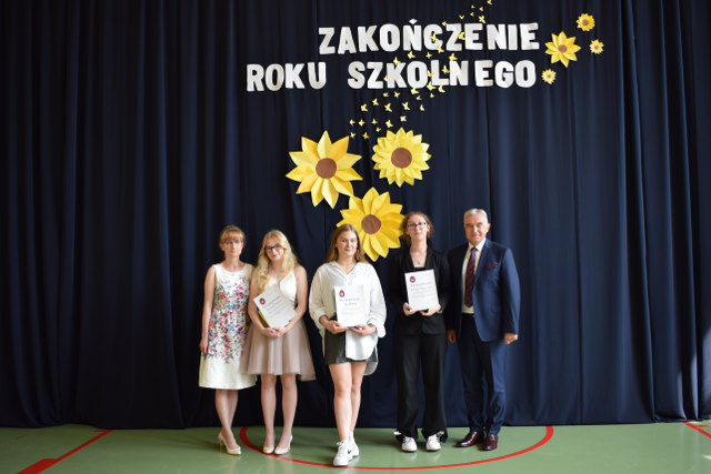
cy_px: 237
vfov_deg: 36.9
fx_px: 711
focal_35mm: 36
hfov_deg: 53.1
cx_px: 356
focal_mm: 24
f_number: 5
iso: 400
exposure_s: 1/100
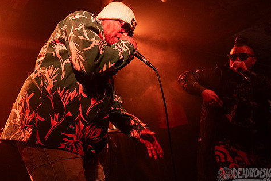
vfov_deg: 40.8
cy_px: 67
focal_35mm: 32
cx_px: 105
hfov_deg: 58.1
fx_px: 241
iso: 2500
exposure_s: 1/160
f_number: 3.2
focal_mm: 24
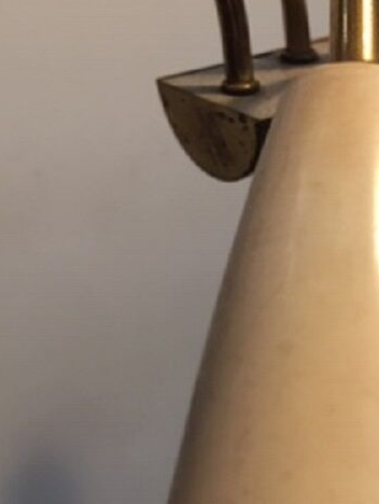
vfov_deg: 29.3
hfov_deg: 21.8
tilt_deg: -28.0
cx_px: 338
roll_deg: +0.6
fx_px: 962
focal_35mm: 66
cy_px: 288
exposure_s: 1/17
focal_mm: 4.15
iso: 64
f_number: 2.2
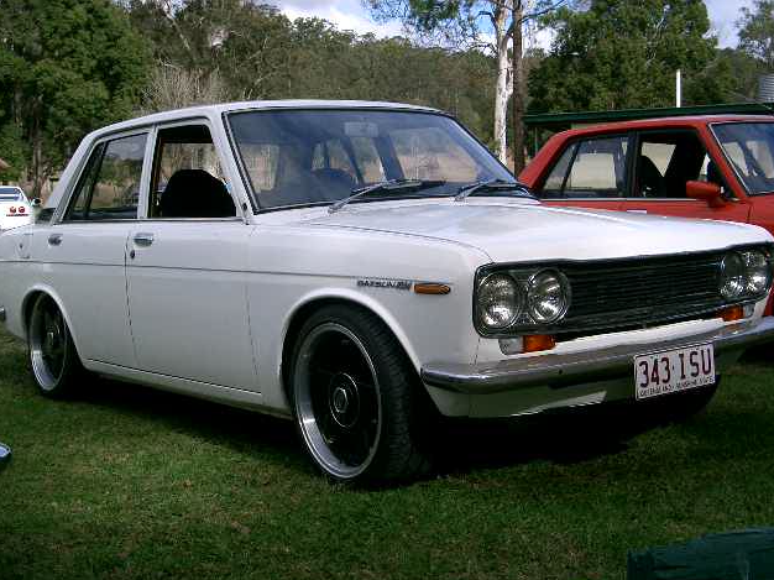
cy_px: 296
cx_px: 389
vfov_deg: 32.2
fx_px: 1006
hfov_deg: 42.1
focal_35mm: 45
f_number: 5
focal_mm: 9.2
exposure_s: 1/500
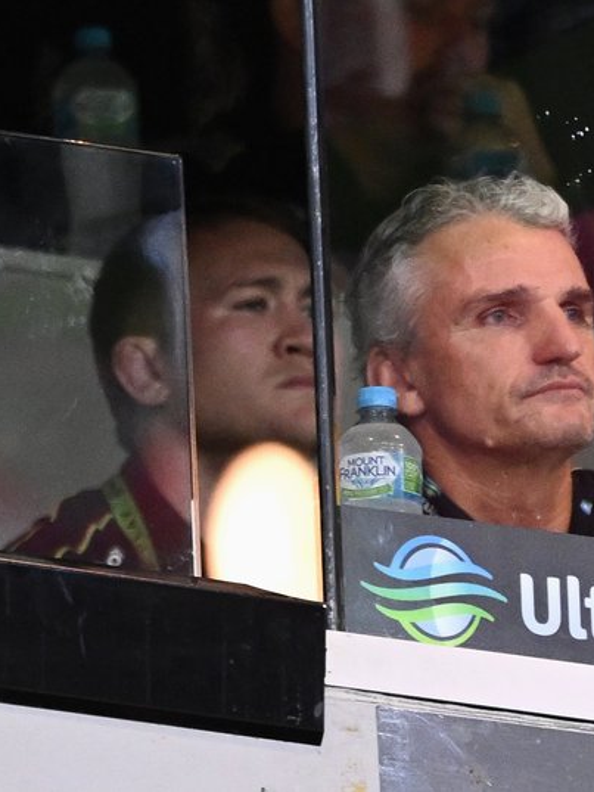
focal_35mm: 580
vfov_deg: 3.4
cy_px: 395
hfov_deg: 2.6
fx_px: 13265
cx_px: 472
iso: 2000
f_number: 2.8
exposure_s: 1/250
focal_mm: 400
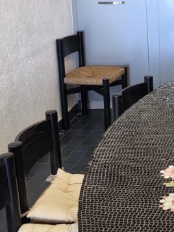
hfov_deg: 20.0
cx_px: 239
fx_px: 442
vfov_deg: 28.4
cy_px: 29
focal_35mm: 66
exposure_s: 1/100
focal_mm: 6.5
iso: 32
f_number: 1.4
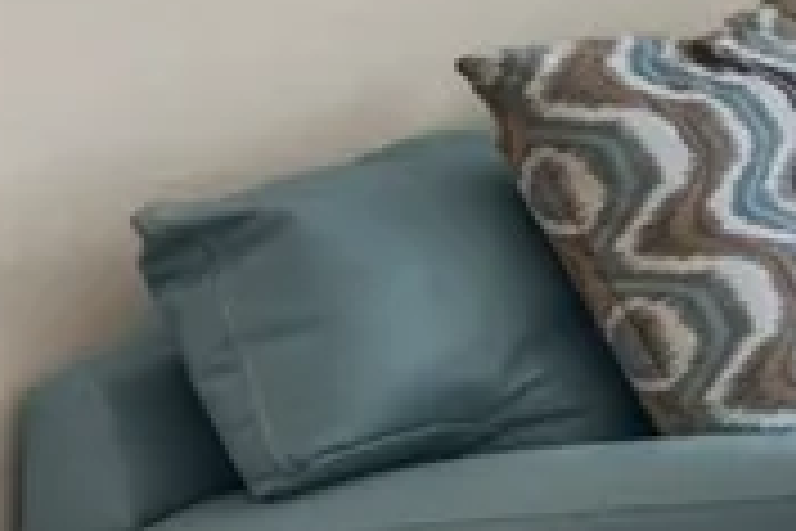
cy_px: -331
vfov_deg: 11.8
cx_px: 2235
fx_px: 2432
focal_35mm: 110
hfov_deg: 12.0
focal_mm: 19
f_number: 8
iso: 400
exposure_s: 1/2.5
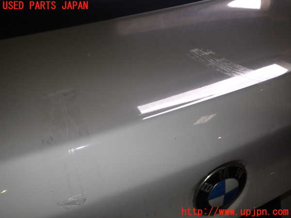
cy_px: 109
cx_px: 146
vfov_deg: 46.8
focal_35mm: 30
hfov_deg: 60.0
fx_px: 252
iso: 125
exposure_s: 1/30
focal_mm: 5.4
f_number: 6.3
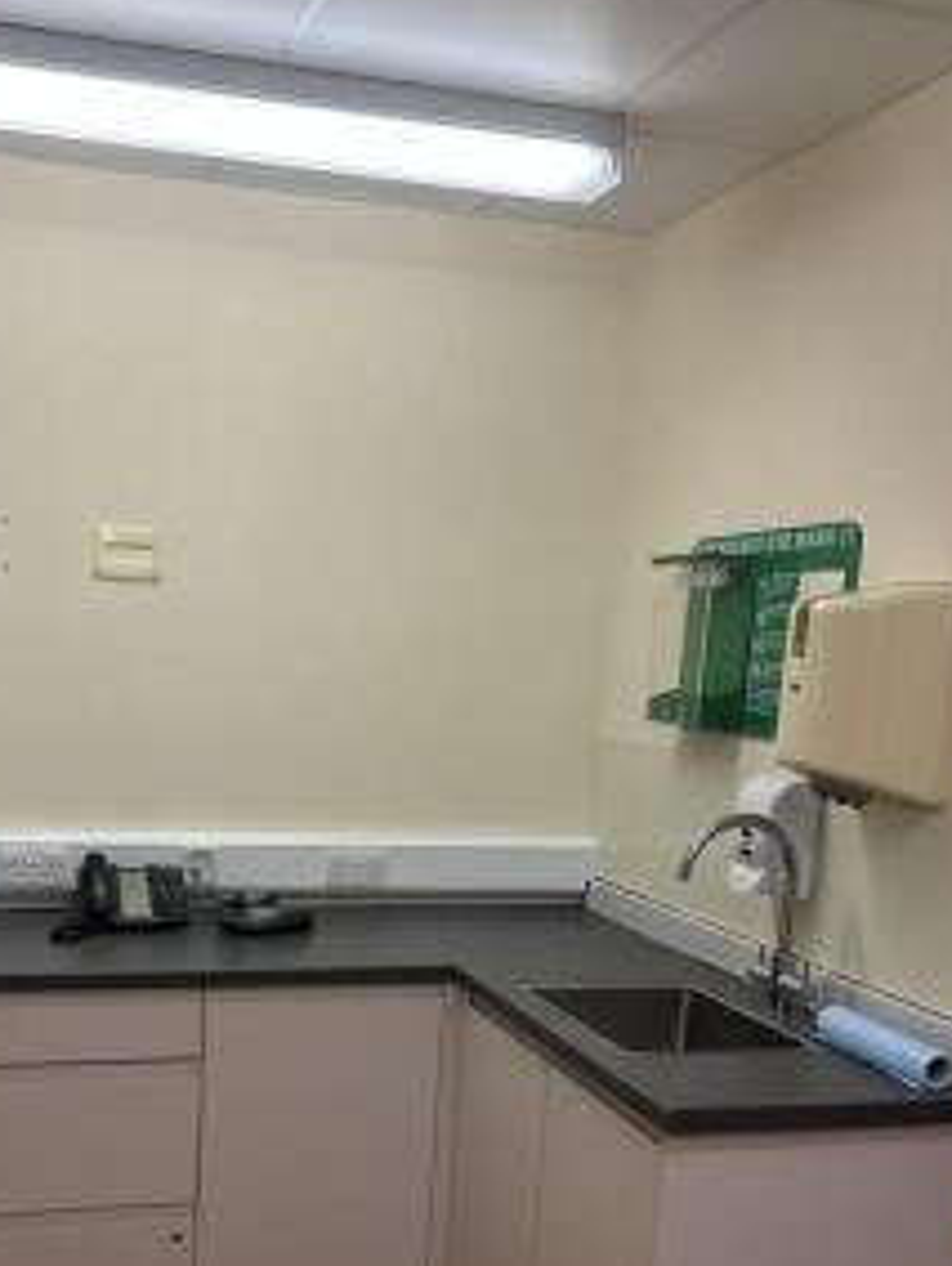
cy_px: 875
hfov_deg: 38.3
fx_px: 1354
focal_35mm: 37
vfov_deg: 49.0
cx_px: 313
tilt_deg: -10.6
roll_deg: -3.1
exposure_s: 1/100
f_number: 1.78
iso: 200
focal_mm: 6.86
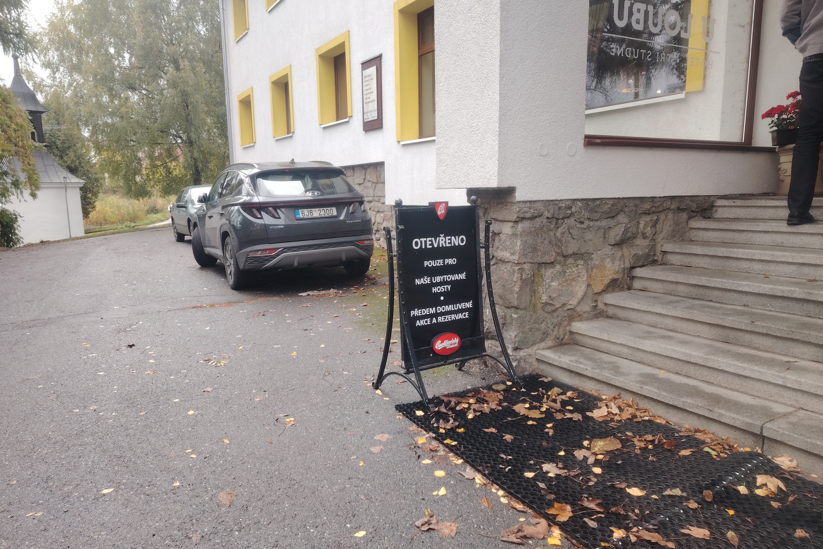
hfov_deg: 71.5
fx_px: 572
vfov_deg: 51.3
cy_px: 286
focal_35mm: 25
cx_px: 411
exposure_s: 1/100
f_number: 1.75
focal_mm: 5.25
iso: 228
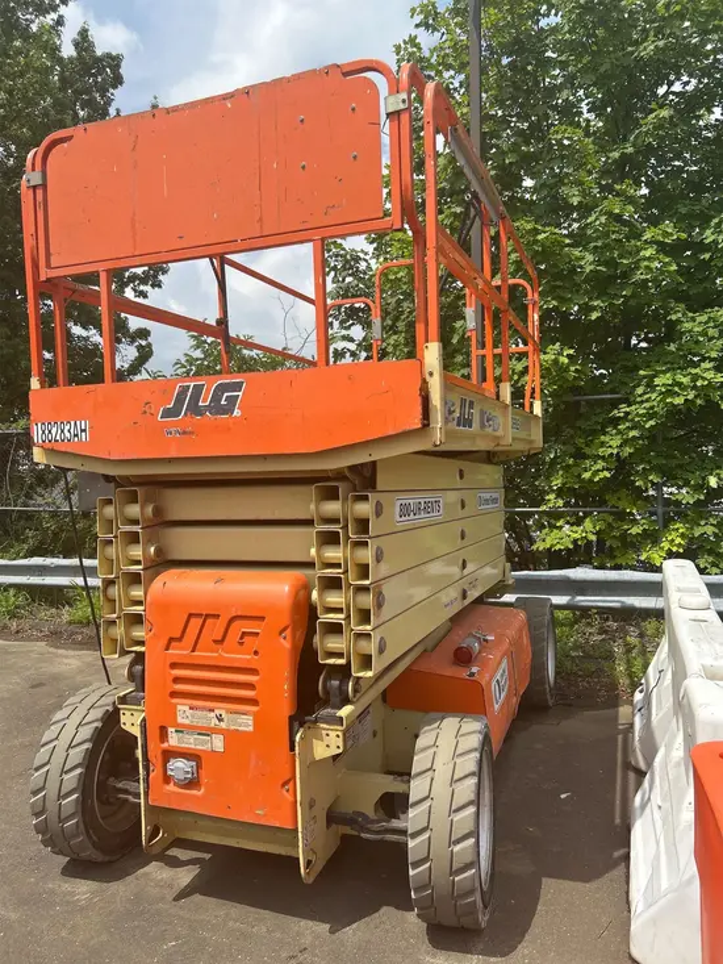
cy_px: 482
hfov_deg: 53.1
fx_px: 724
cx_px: 362
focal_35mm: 26
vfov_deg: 67.3
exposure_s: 1/3968
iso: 50
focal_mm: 5.7
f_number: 1.5
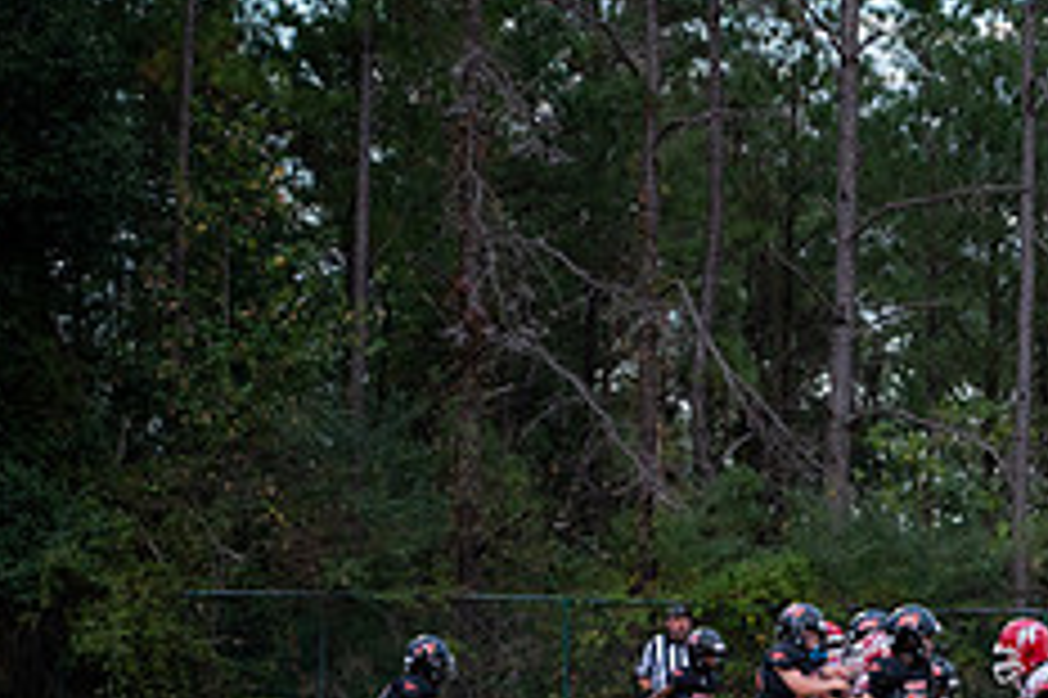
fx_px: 5062
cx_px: 1169
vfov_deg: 7.8
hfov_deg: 11.6
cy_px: 748
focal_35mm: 174
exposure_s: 1/640
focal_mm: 70
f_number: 4
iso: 1250
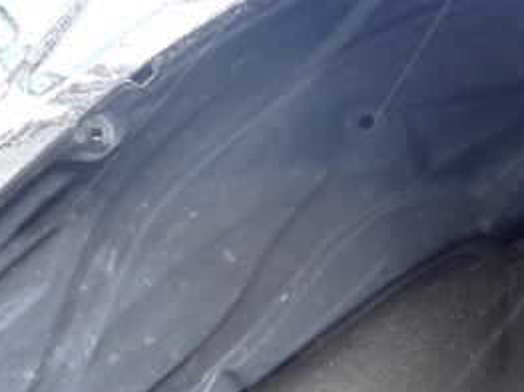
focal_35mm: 57
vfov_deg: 24.7
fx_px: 862
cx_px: 271
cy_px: 368
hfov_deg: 33.8
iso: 200
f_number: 2
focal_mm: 4.5
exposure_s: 1/30
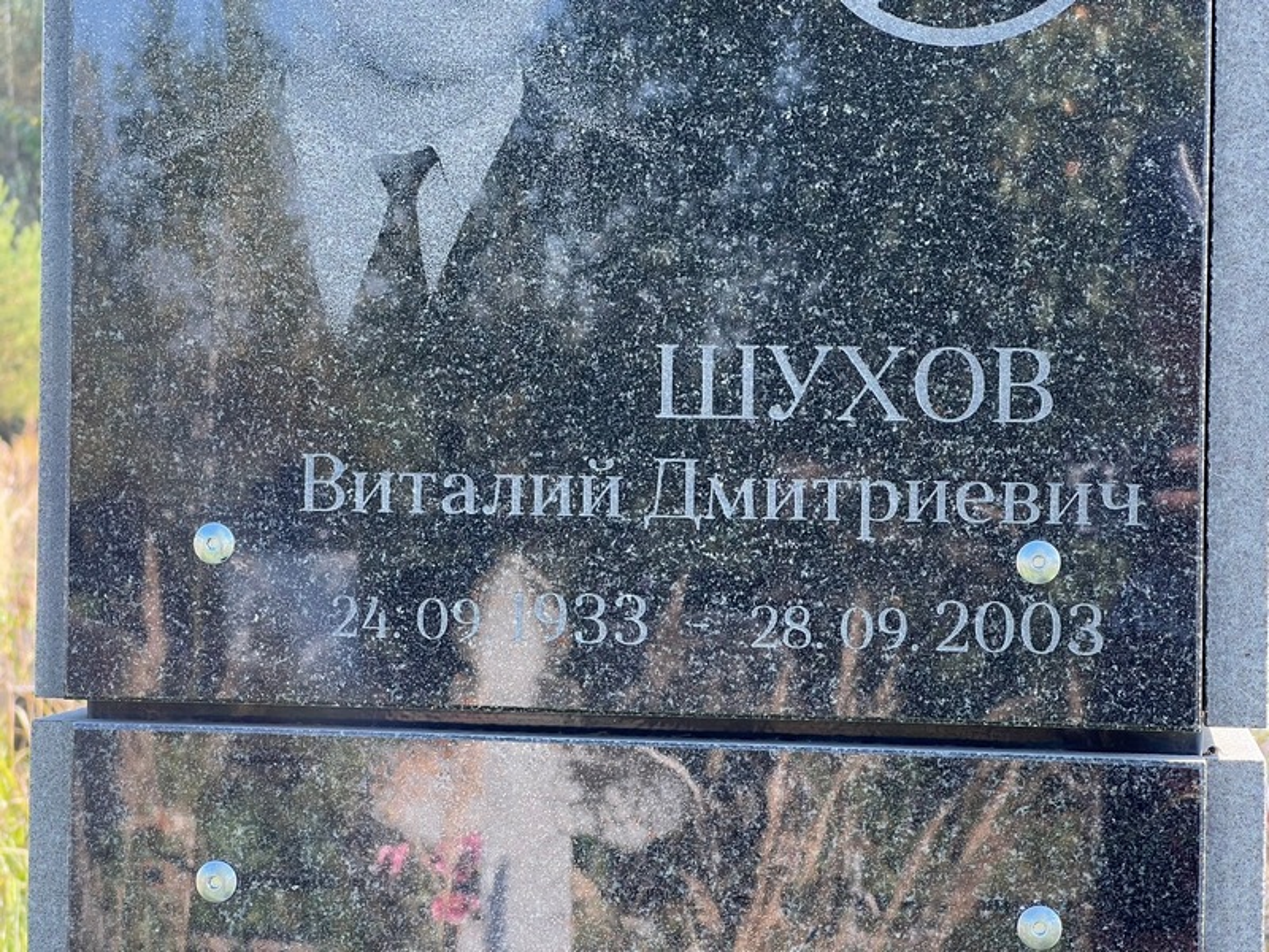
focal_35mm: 77
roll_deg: -1.1
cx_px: 634
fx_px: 2823
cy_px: 476
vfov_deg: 19.1
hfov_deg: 25.3
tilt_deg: -1.1
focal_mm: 9
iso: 64
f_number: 2.8
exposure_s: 1/99
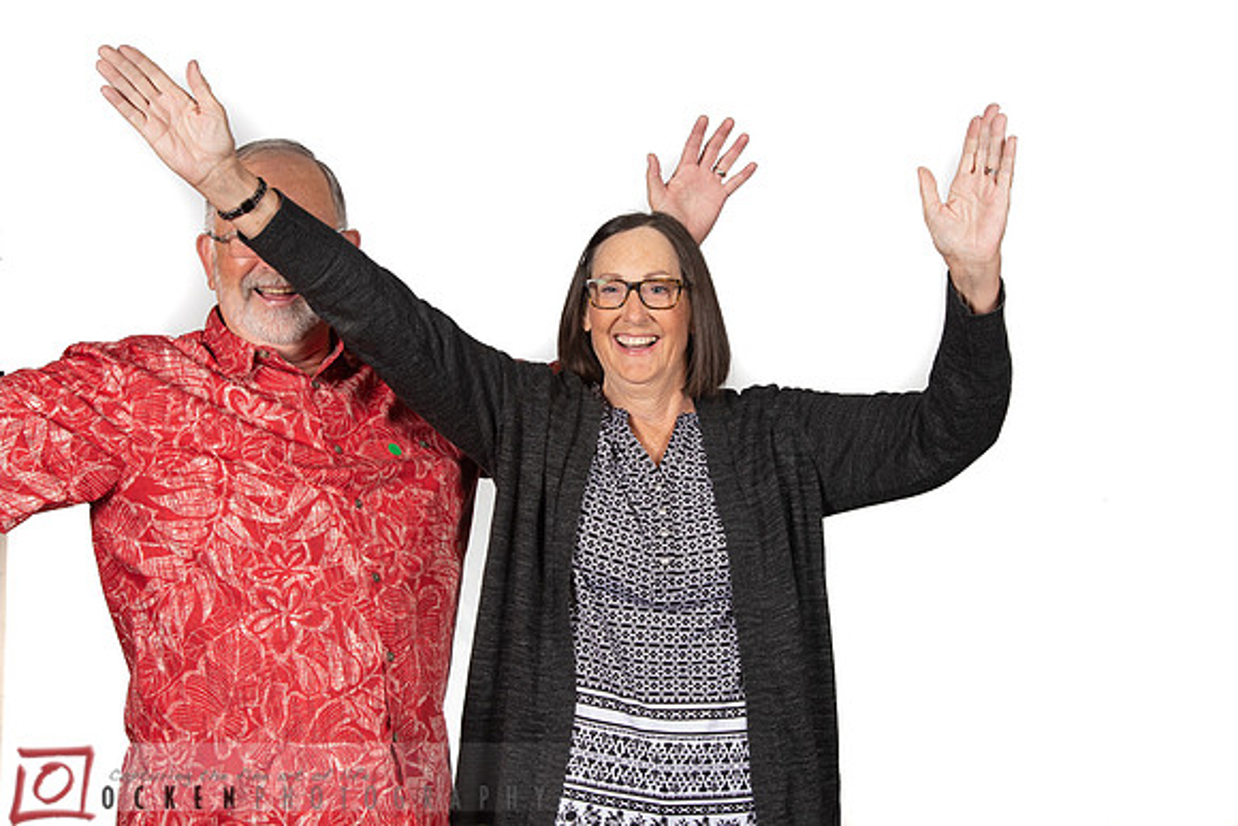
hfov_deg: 35.0
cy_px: 389
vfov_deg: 23.8
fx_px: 1963
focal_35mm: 57
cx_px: 639
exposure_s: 1/80
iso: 800
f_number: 8
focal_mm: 50
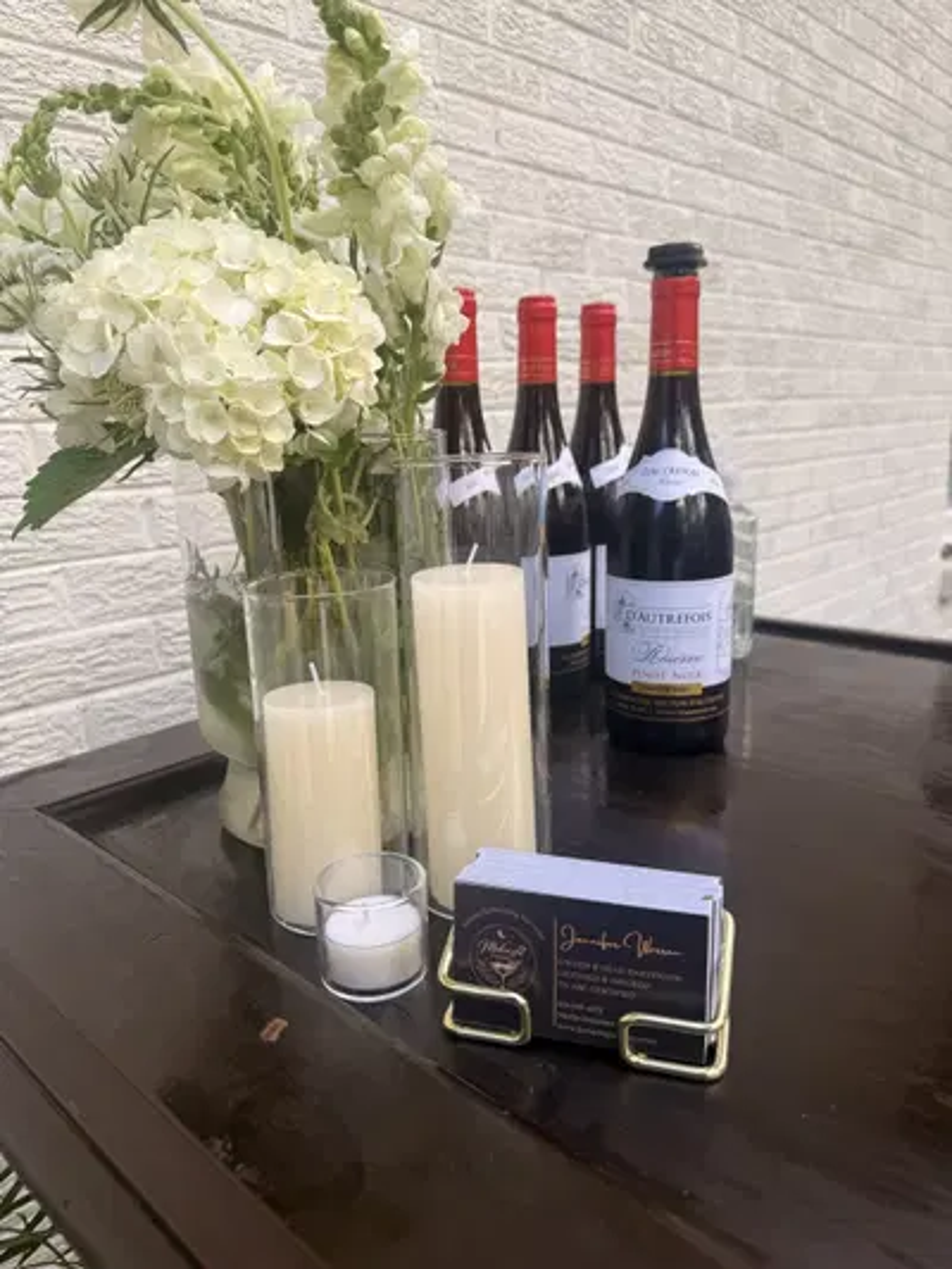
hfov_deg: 56.8
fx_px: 880
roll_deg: +1.3
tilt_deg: -11.2
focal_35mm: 24
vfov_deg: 71.6
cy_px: 634
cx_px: 476
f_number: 1.78
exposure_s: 1/412
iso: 80
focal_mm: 6.76
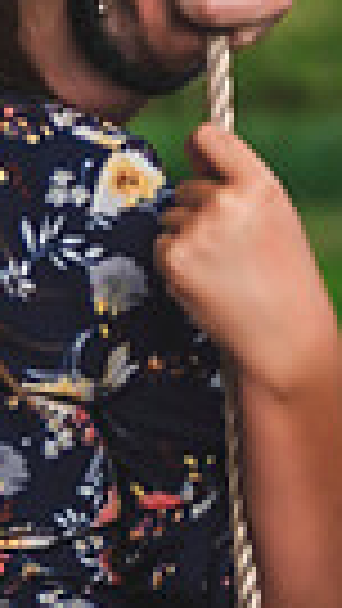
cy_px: 142
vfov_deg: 6.8
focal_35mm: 315
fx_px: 5075
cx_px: -922
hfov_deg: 3.7
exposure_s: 1/250
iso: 100
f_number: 2.8
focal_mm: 70
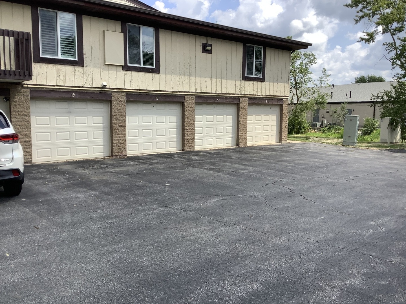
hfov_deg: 58.4
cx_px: 203
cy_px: 152
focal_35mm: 31
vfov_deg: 45.4
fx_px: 364
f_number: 2.4
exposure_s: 1/1031
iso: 25
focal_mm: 3.3
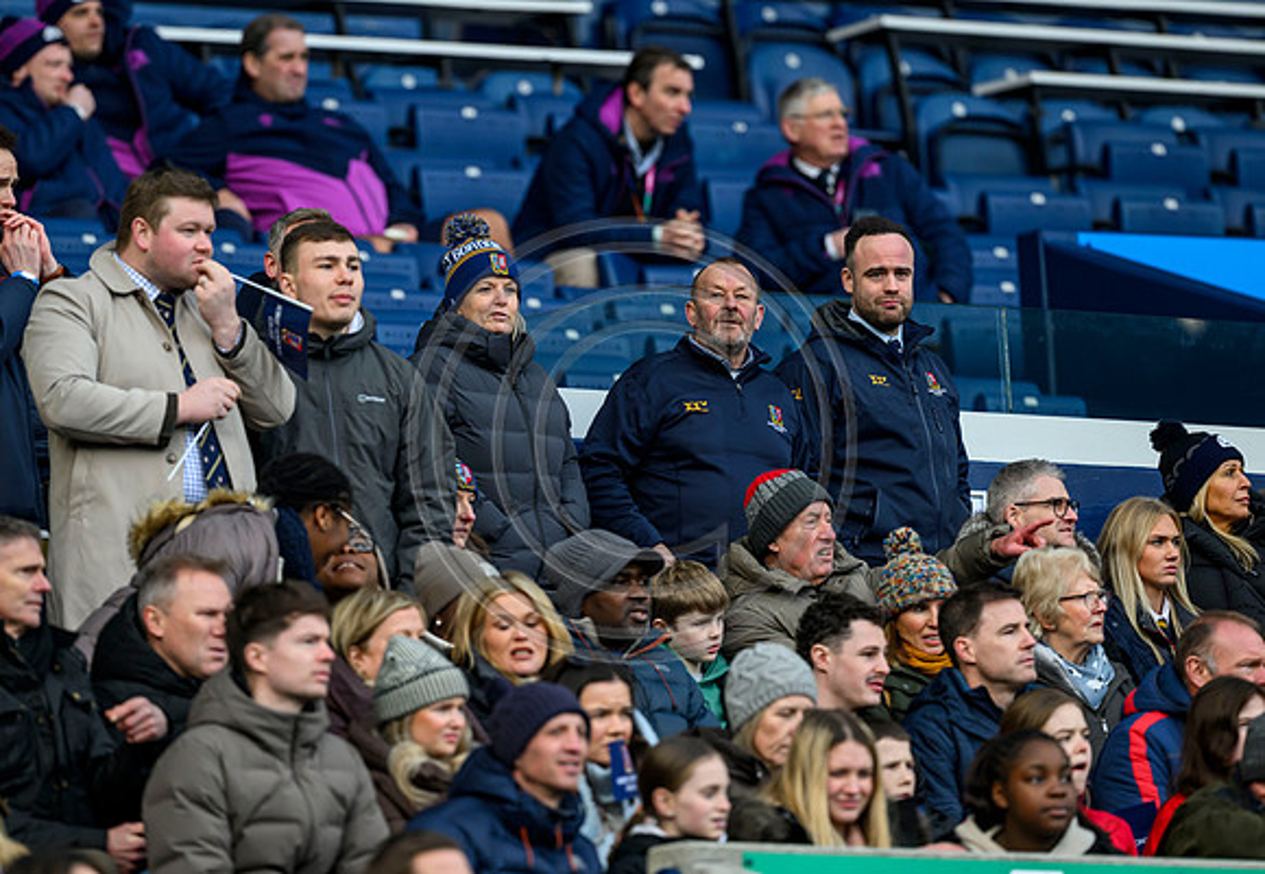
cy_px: 437
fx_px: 14987
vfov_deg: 3.3
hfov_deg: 4.8
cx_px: 608
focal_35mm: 422
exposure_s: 1/1600
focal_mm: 400
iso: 1250
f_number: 4
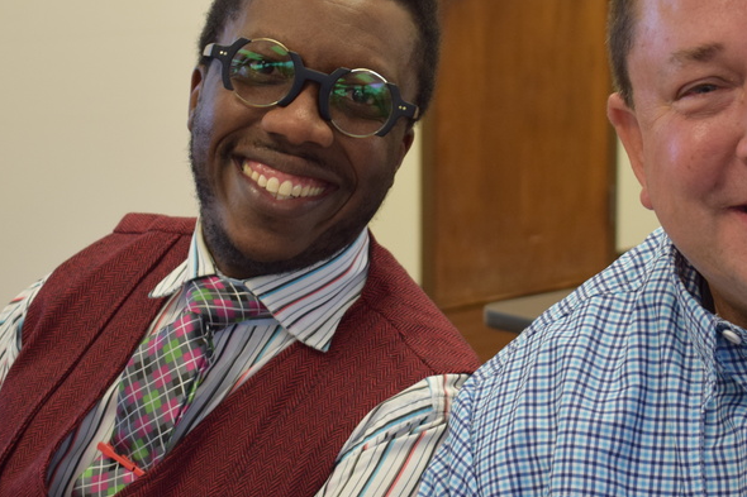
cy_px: 208
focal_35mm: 99
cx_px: 470
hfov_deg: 20.6
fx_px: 2054
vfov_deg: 13.8
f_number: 4.8
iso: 720
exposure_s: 1/60
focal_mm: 38
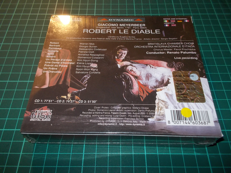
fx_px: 194
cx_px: 116
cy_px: 86
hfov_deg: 61.7
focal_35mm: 29
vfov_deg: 48.2
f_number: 3.3
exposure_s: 1/30
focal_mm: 4.1
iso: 200
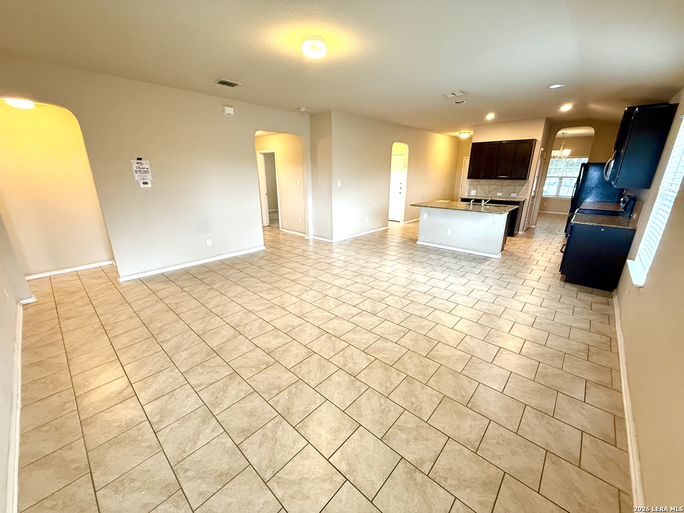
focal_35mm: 14
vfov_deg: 85.7
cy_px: 256
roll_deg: -0.7
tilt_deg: -16.4
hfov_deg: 102.1
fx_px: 277
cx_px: 342
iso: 320
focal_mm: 2.22
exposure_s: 1/60
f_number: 2.2
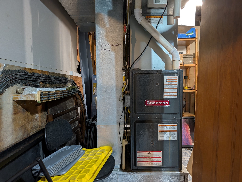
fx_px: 168
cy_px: 91
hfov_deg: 71.5
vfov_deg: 56.9
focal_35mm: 24
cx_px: 121
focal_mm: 6.9
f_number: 1.68
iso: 230
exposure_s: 1/24
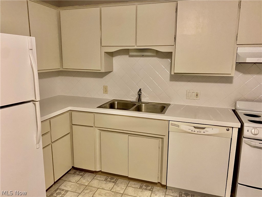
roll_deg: -0.5
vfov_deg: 53.1
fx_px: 197
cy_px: 98
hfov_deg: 67.3
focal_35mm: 26
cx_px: 131
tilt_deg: -12.1
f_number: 1.8
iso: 320
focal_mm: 4.25
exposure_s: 1/40
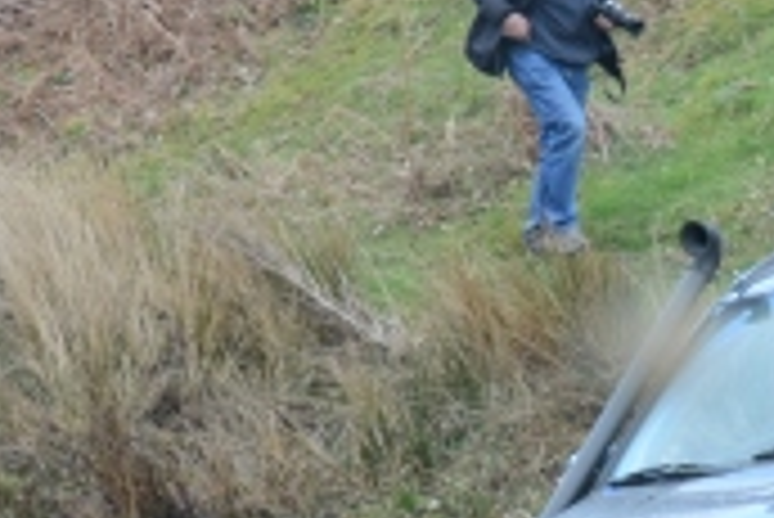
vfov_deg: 4.6
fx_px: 6412
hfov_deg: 6.8
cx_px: 1062
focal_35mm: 298
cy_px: 595
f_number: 8
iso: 800
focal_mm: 50
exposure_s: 1/160
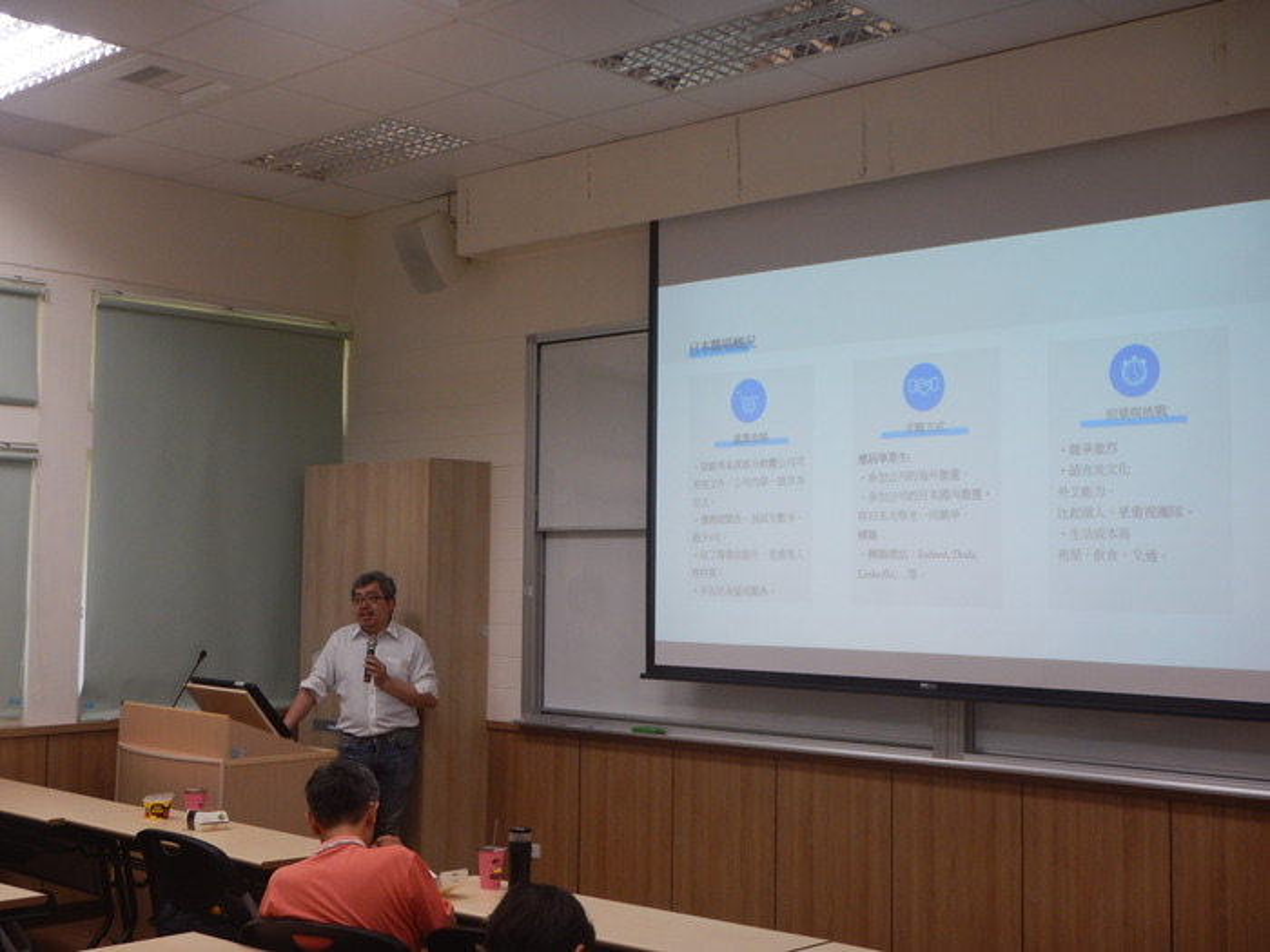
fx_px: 1614
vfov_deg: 32.9
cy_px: 476
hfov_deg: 42.9
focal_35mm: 44
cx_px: 635
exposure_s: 1/30
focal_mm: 7.8
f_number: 4.3
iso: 160
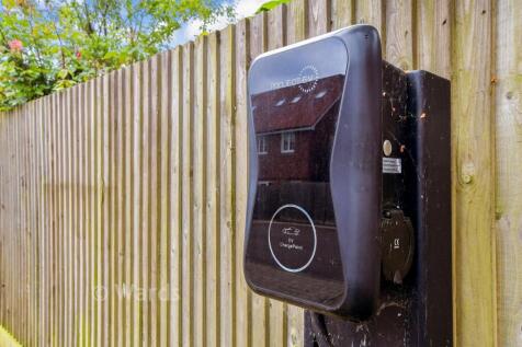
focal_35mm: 30
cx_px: 261
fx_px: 435
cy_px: 174
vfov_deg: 43.6
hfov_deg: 61.9
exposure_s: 1/60
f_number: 8
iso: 160
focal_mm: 20
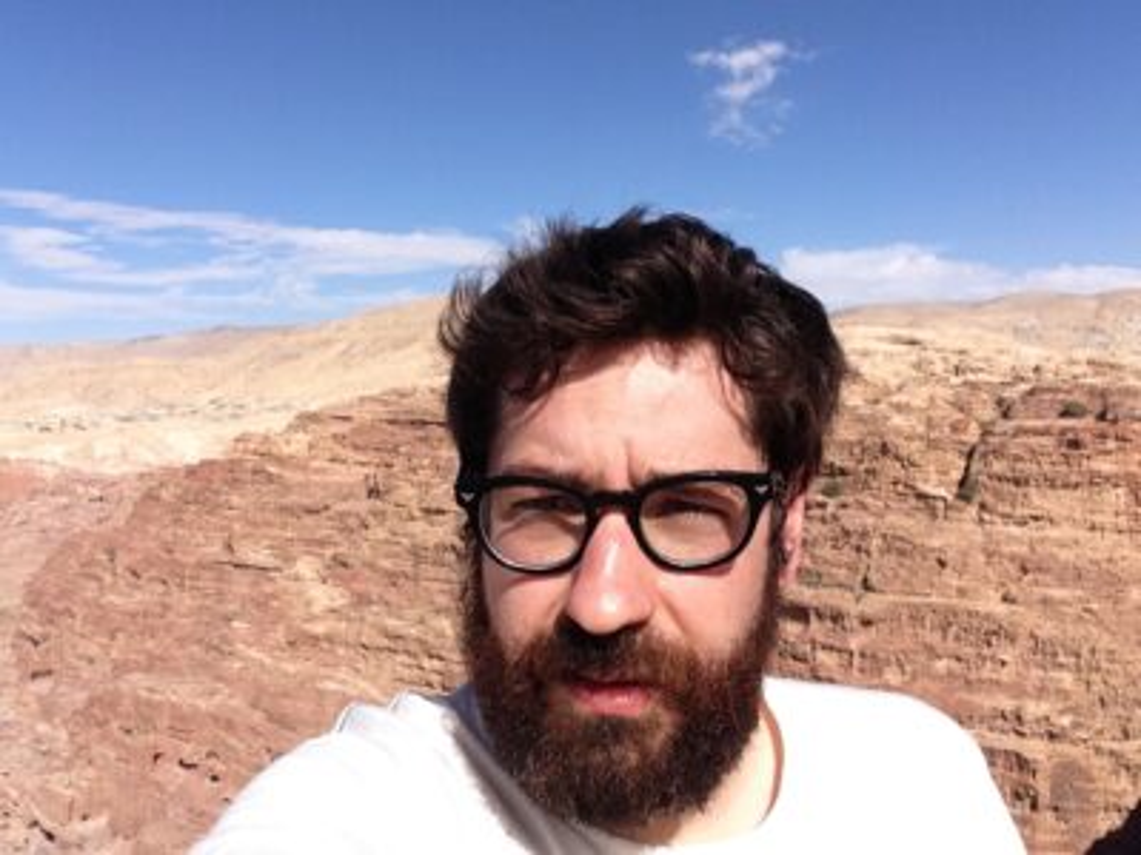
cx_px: 570
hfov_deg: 52.6
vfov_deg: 40.7
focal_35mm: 35
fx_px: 1154
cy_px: 428
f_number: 2.4
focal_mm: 2.18
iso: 32
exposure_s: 1/1647
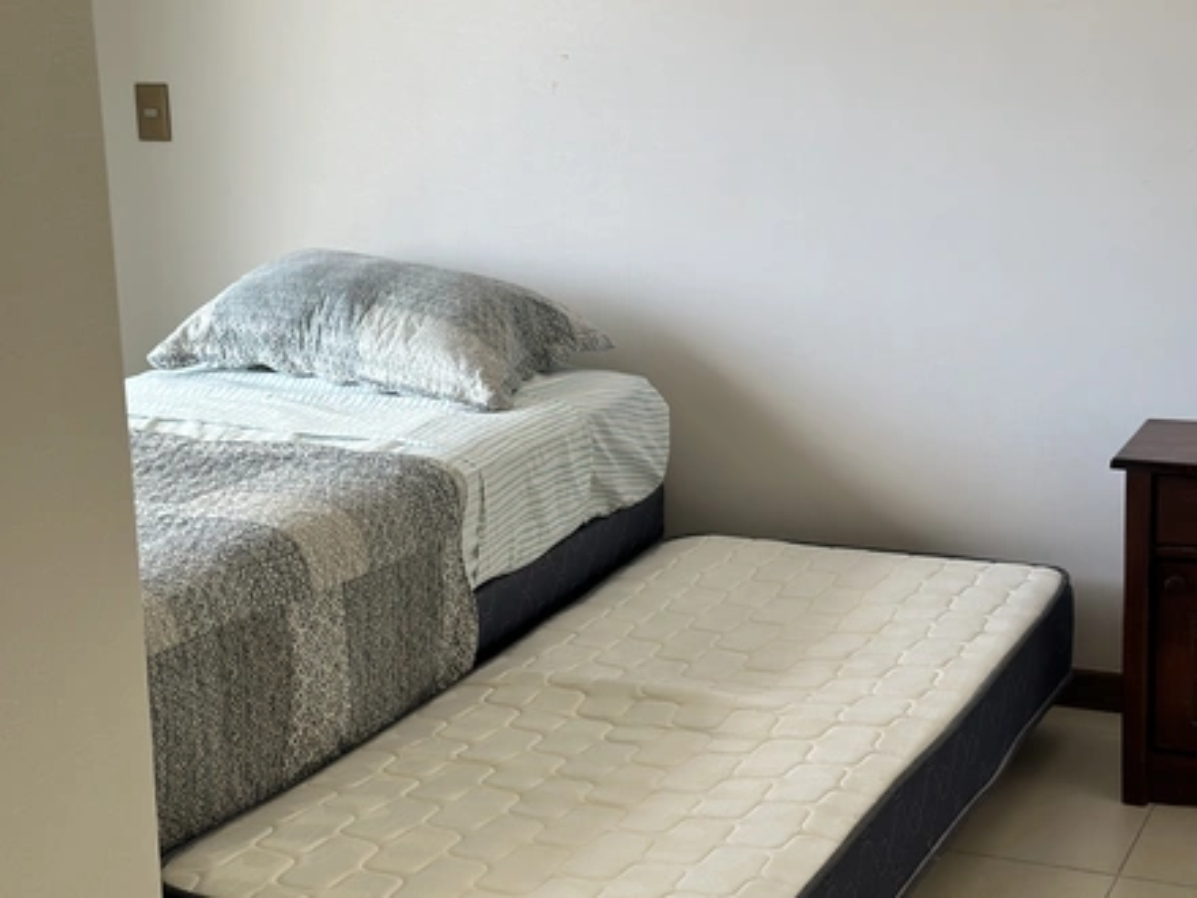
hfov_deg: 39.7
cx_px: 598
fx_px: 1660
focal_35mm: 48
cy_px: 449
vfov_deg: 30.3
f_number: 1.78
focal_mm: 6.86
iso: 80
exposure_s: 1/192
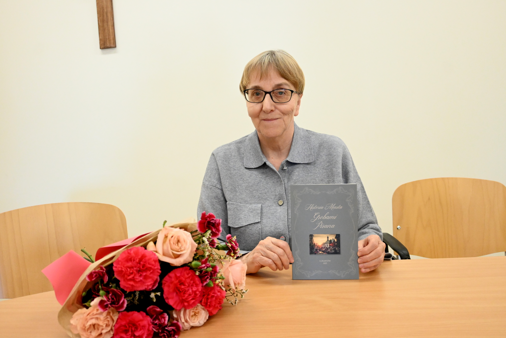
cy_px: 169
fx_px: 474
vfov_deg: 39.1
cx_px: 253
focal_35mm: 34
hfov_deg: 56.1
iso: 3200
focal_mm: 22.5
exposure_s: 1/100
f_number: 4
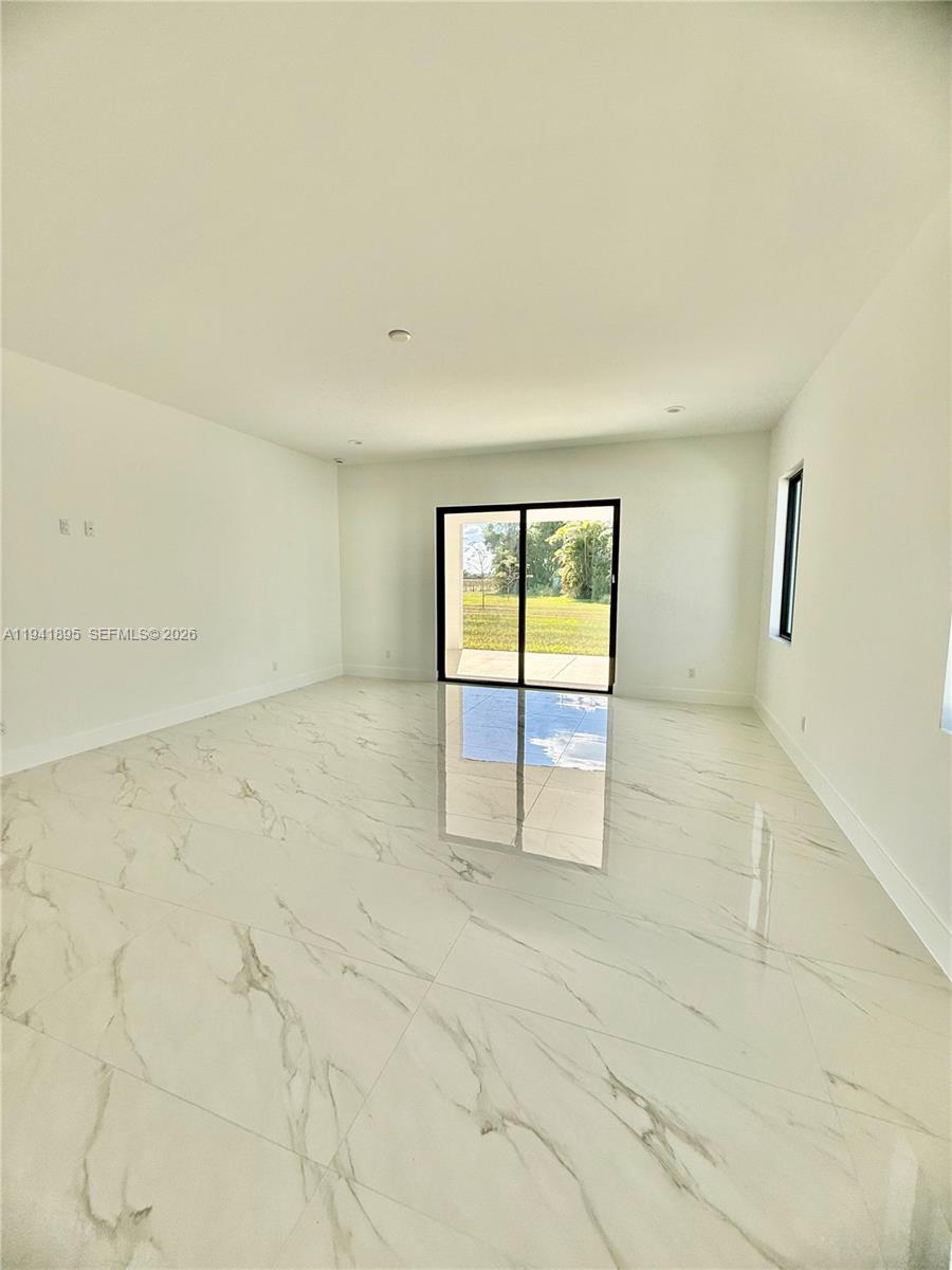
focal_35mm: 14
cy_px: 635
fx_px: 513
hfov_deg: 85.7
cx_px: 476
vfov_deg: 102.1
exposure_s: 1/424
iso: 50
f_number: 2.2
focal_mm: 2.22
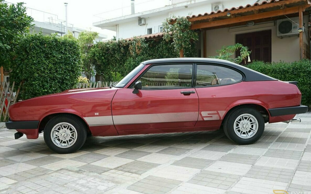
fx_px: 263
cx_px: 157
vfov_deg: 40.6
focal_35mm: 31
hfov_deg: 61.2
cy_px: 103
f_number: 4.5
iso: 160
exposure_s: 1/125
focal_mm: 30
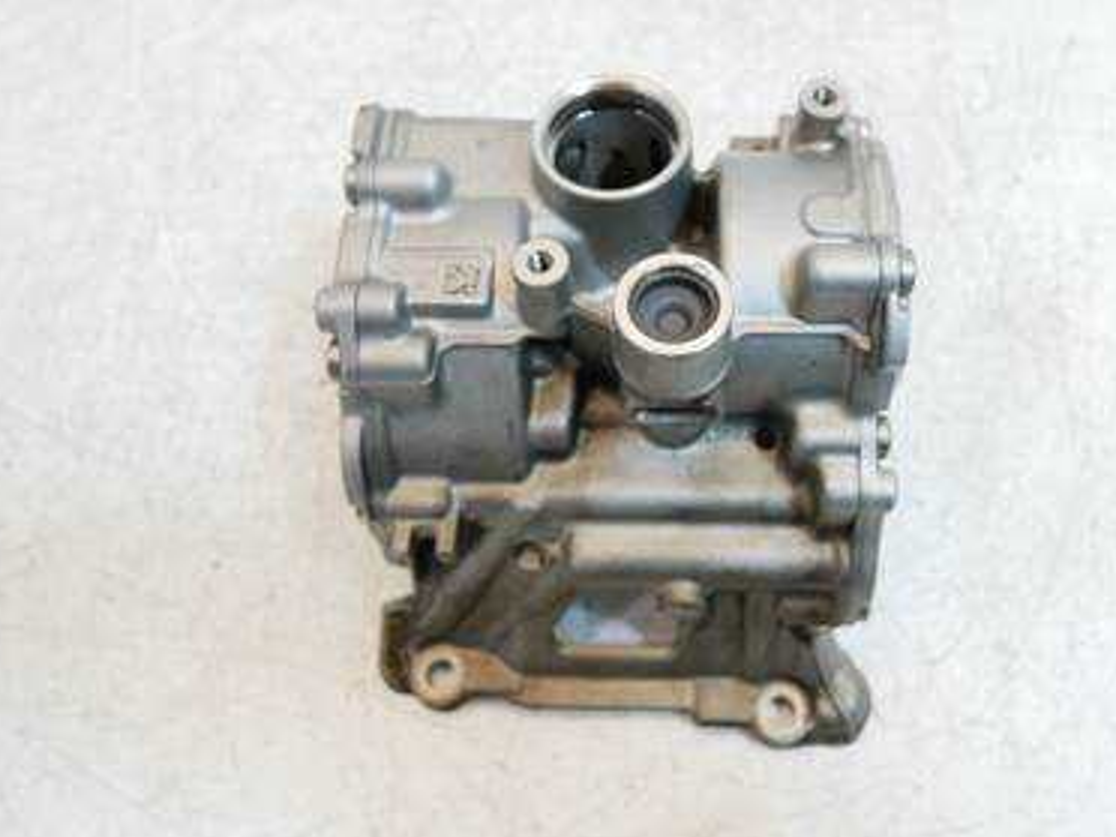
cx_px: 624
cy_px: 393
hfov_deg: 58.2
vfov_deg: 45.4
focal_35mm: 31
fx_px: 999
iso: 320
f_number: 3.5
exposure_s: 1/60
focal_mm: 12
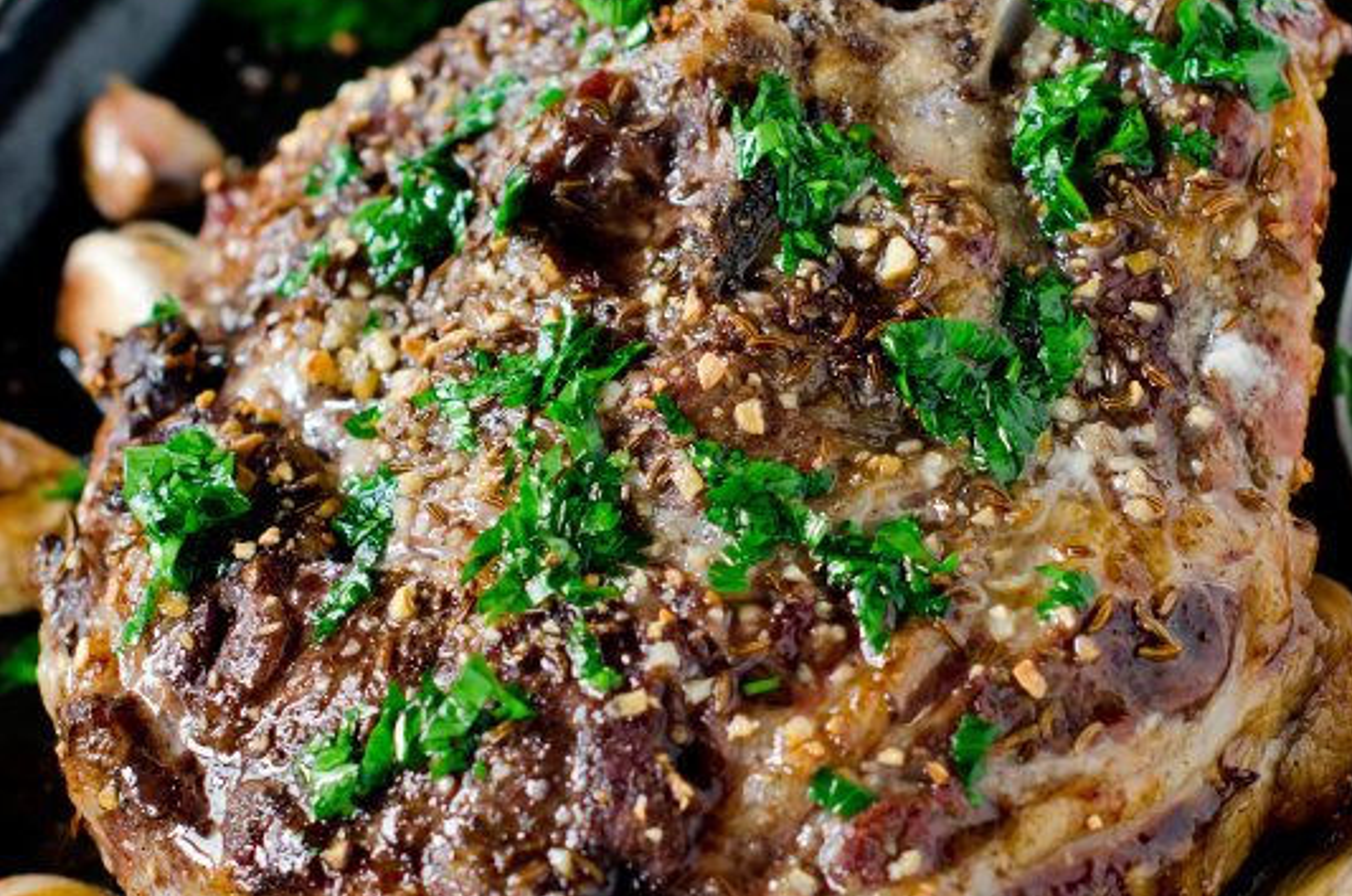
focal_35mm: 144
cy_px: 538
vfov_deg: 9.5
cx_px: 728
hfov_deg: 14.3
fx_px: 5397
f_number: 3.5
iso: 125
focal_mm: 50
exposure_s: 1/80
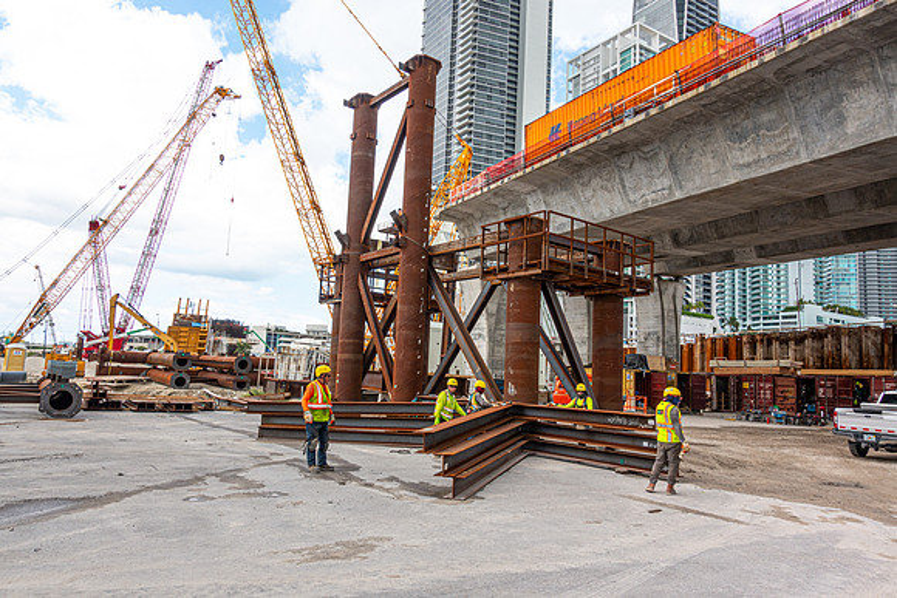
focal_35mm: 24
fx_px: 598
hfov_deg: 73.7
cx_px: 448
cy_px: 299
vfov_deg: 53.2
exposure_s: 1/160
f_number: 6.3
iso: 125
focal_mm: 8.8
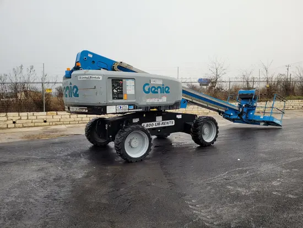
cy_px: 114
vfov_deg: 53.1
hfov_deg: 67.3
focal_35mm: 26
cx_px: 152
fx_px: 228
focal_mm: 5.4
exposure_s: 1/215
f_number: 1.8
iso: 40
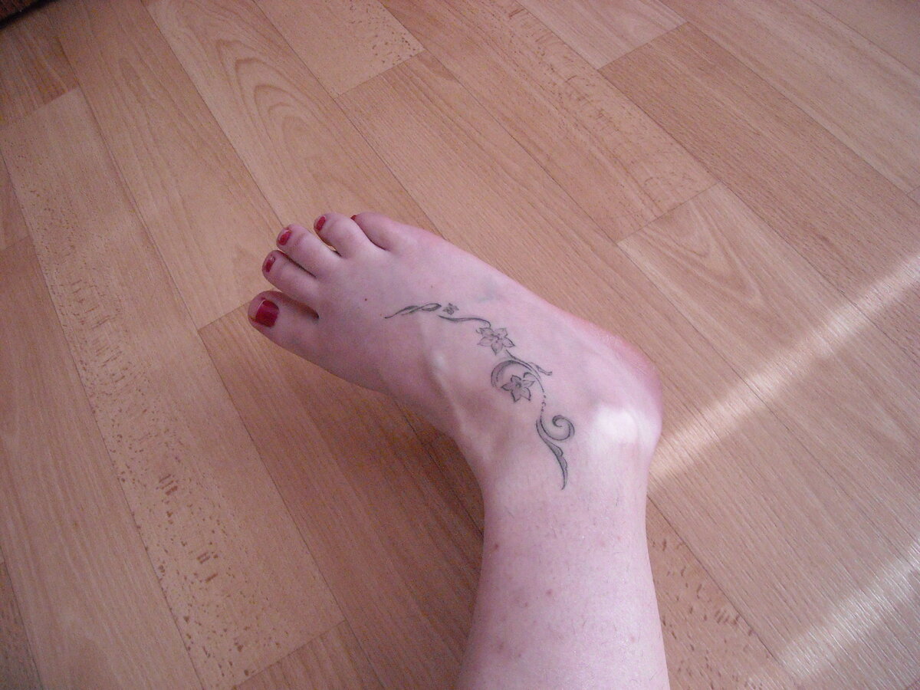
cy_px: 345
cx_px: 460
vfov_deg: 40.7
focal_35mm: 35
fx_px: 930
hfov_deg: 52.6
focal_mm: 5.7
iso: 565
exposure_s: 1/228
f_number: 2.8
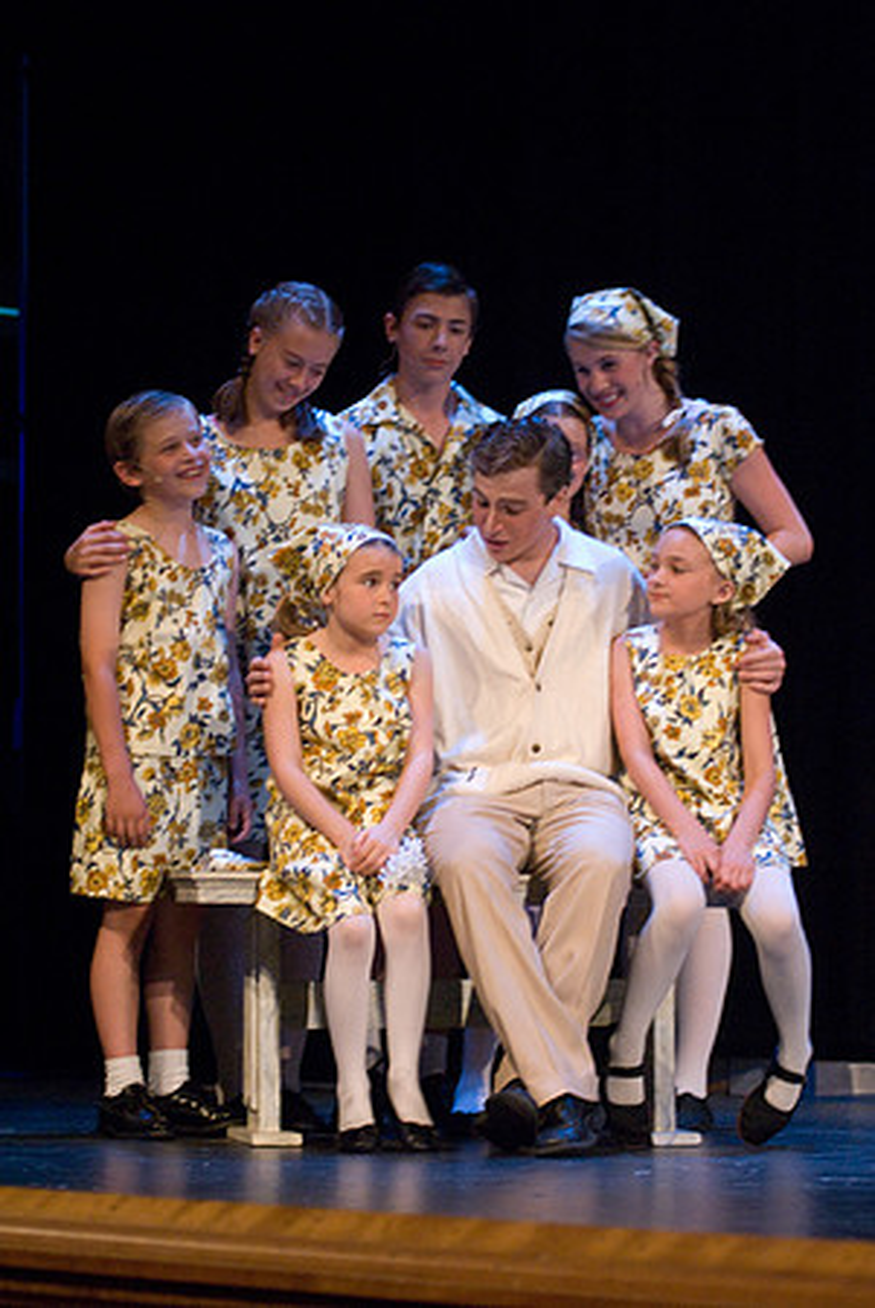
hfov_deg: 11.4
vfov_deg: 17.0
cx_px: 438
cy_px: 654
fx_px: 4365
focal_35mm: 120
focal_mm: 80
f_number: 2.8
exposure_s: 1/30
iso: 1600
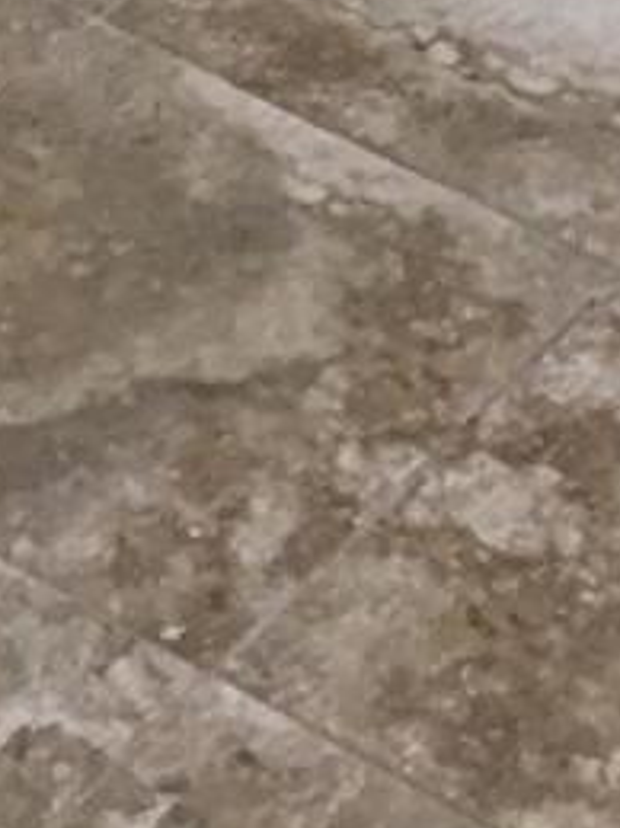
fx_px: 5354
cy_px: -2225
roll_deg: -0.8
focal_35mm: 224
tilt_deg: -10.2
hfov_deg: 6.6
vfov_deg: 7.1
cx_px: 384
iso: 32
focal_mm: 4.15
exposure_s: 1/30
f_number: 2.2
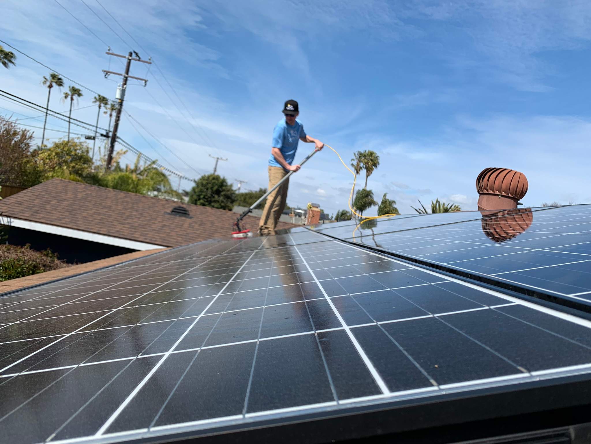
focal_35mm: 26
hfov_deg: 67.3
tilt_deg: +0.7
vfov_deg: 53.1
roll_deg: -11.3
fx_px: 444
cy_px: 222
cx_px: 296
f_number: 1.8
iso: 25
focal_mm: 4.25
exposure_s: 1/2755
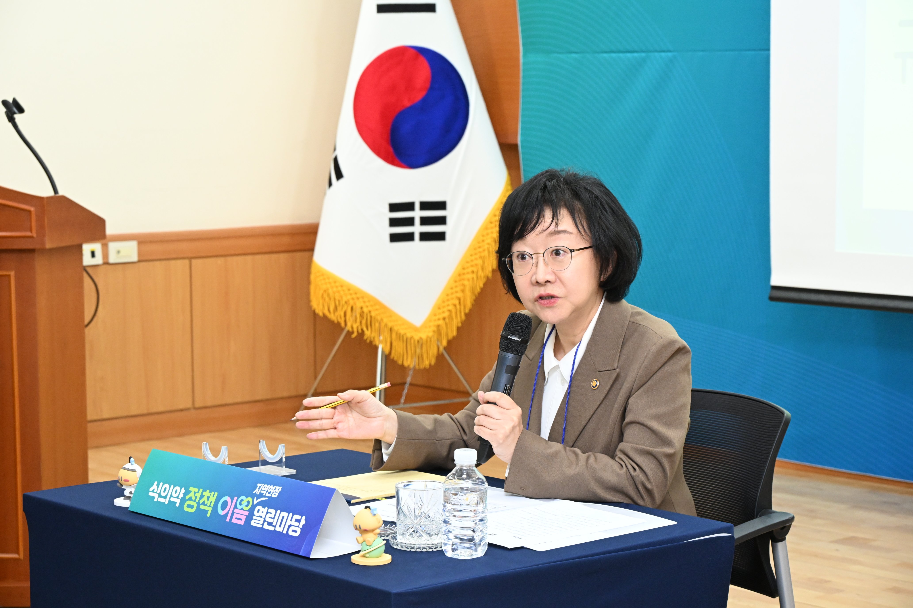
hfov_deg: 24.5
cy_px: 304
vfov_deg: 16.5
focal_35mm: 83
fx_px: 2105
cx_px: 456
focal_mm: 83
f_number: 8
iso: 5000
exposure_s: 1/200
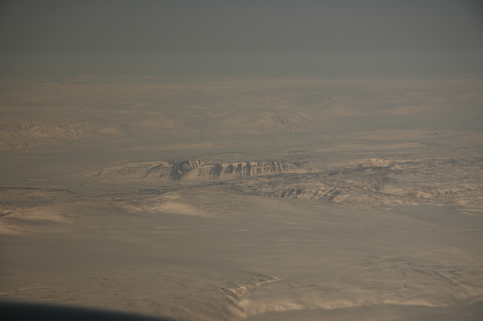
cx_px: 242
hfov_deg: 19.5
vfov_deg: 13.0
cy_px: 160
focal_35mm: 105
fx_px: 1407
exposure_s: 1/200
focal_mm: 70
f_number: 7.1
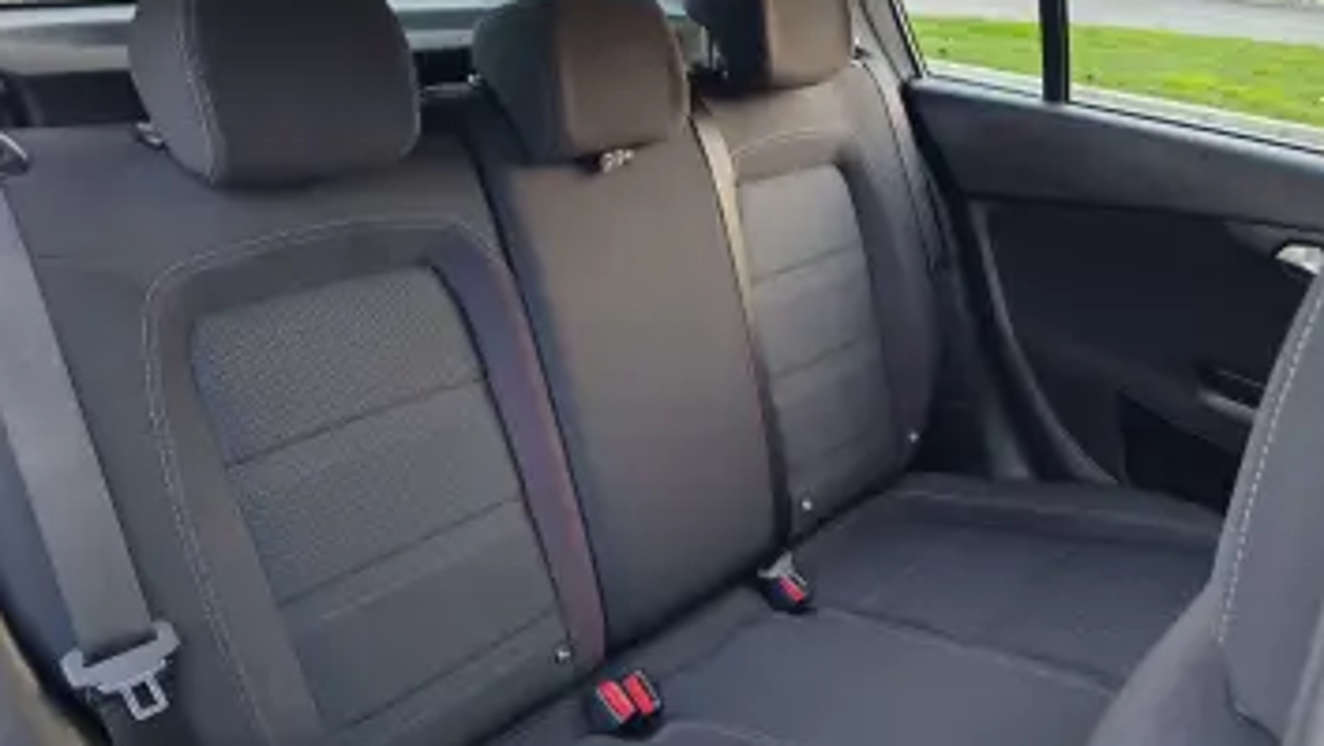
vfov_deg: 38.7
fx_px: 1054
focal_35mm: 30
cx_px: 668
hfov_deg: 64.3
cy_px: 484
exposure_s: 1/33
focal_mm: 5.52
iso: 500
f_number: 1.95
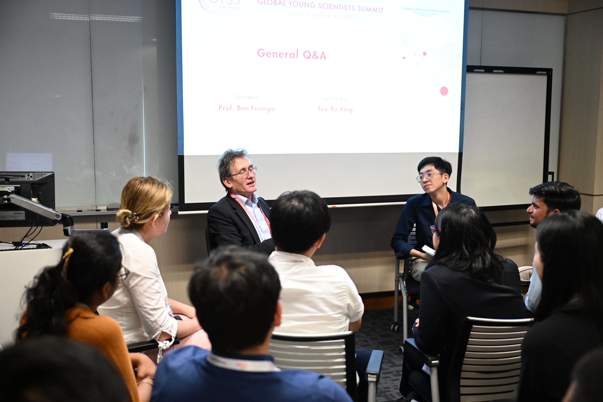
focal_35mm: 38
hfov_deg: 50.7
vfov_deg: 35.1
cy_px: 201
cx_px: 302
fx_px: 636
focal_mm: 38
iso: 2500
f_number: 2.8
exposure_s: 1/160
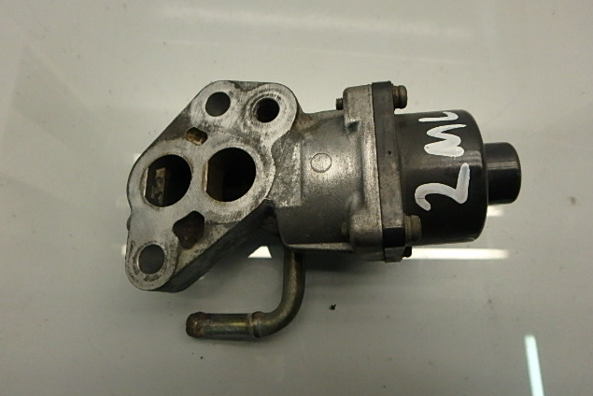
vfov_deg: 57.3
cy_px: 195
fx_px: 363
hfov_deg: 78.6
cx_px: 297
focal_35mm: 22
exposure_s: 1/250
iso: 640
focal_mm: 3.7
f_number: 3.5
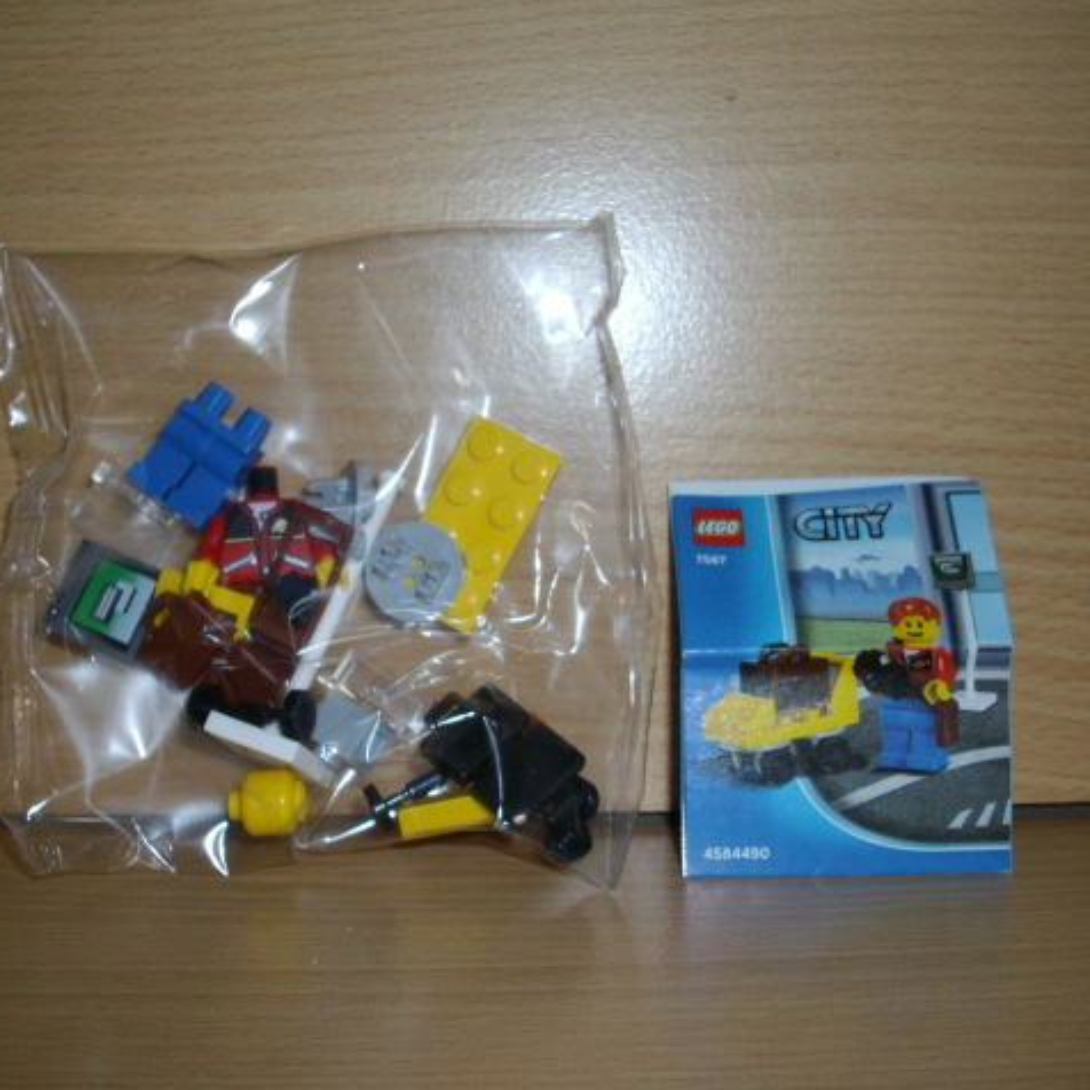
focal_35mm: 44
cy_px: 543
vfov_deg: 38.3
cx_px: 522
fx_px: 1567
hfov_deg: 38.3
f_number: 2.8
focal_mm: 6.2
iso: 160
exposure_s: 1/50
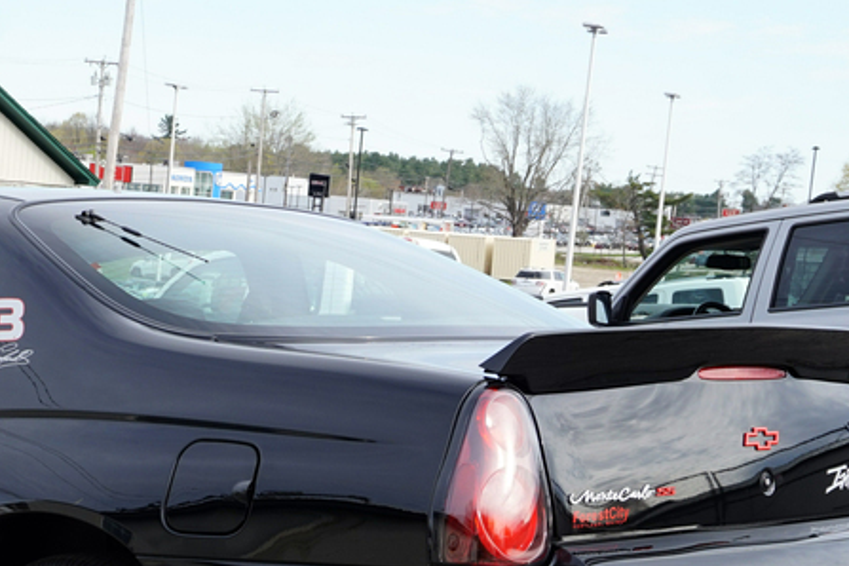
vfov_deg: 14.3
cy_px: 569
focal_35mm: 94
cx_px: 139
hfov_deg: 21.3
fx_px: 2217
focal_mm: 28
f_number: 9
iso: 100
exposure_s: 1/80
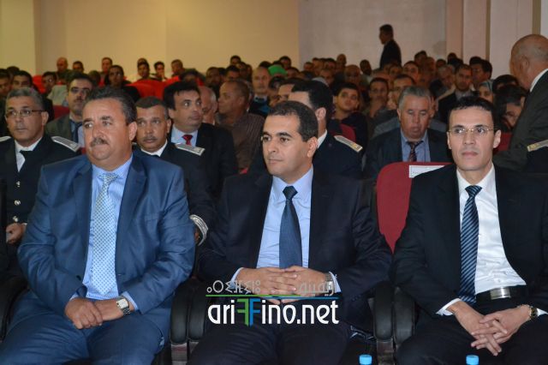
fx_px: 1095
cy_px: 182
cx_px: 274
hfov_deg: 28.1
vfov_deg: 18.9
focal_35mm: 72
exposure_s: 1/60
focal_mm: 48
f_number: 5.6
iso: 3200
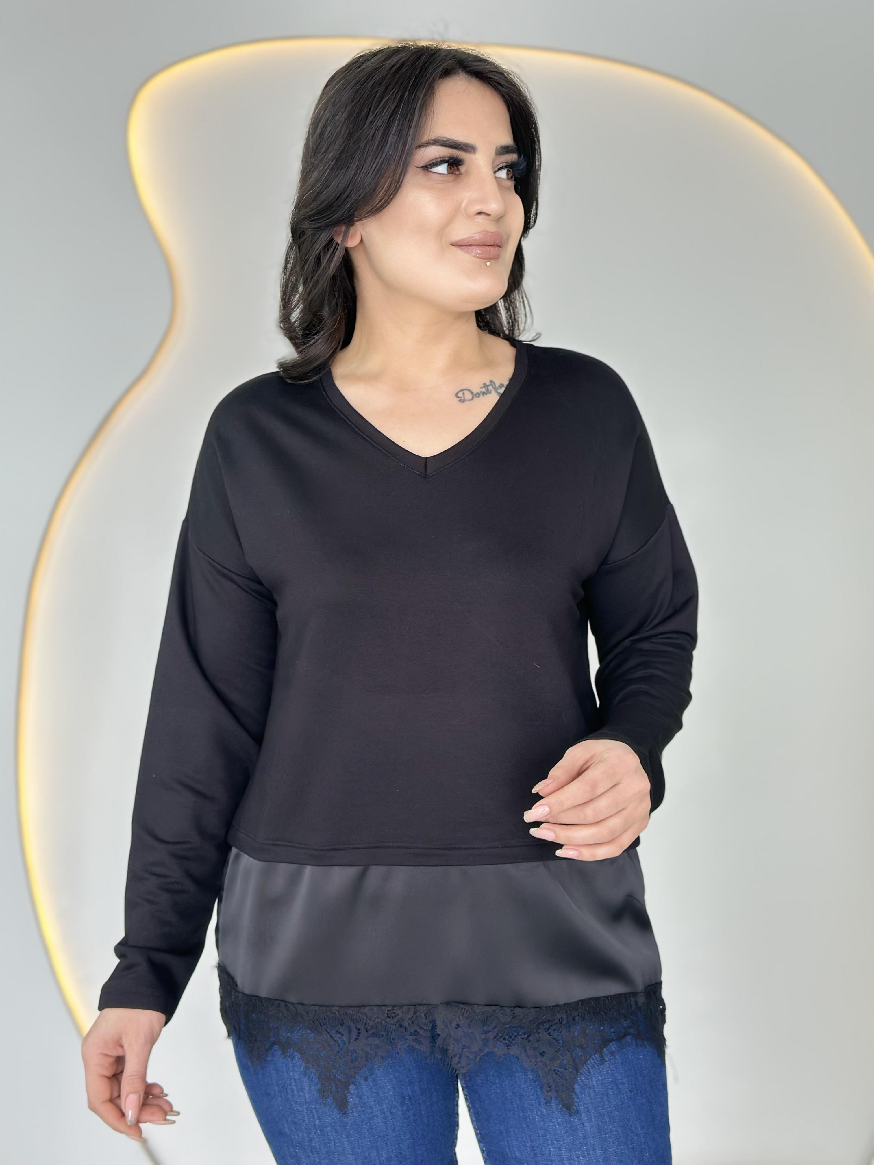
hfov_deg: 30.3
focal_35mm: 48
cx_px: 437
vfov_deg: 39.7
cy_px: 582
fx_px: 1616
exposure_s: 1/180
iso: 80
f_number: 1.78
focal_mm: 6.86
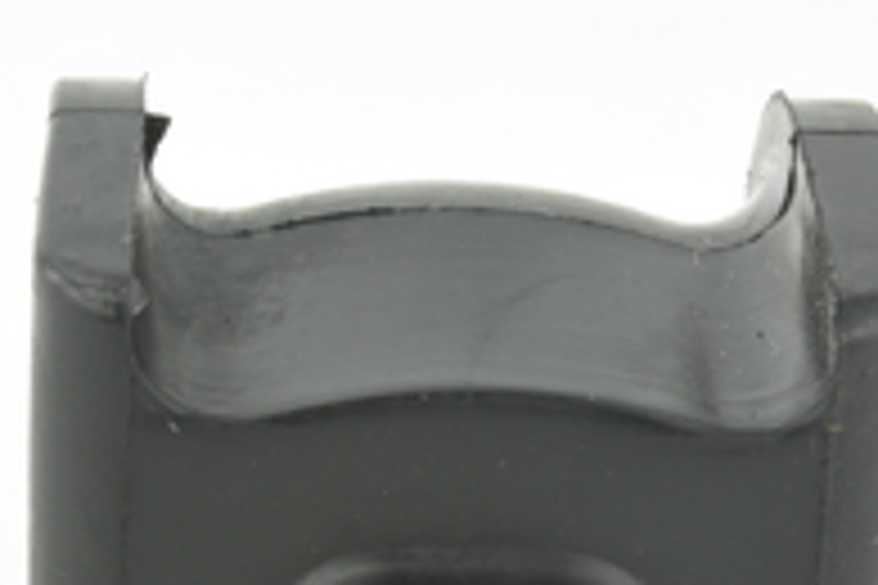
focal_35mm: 221
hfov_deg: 9.3
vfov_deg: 6.2
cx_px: 414
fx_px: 5390
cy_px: 706
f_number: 36
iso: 100
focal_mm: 60
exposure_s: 1/2
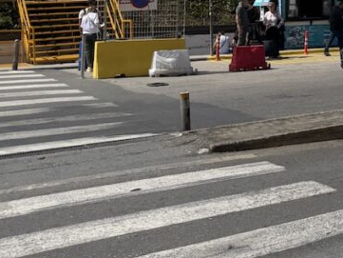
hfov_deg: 25.4
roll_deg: +2.4
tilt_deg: +3.6
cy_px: -49
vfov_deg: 20.3
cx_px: 420
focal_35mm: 68
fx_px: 674
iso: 80
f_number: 1.78
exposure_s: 1/10417
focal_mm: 6.76
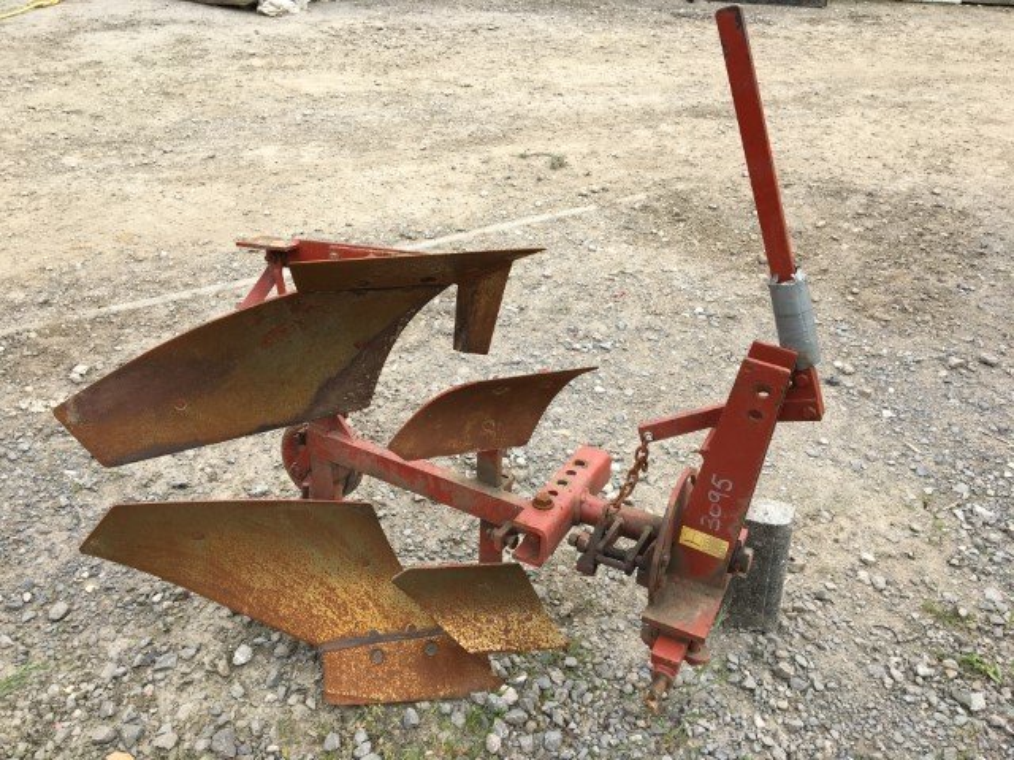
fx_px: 849
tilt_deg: -32.5
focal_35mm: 29
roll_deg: -1.7
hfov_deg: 61.7
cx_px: 507
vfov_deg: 48.2
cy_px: 380
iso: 25
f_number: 2.2
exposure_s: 1/506
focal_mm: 4.15
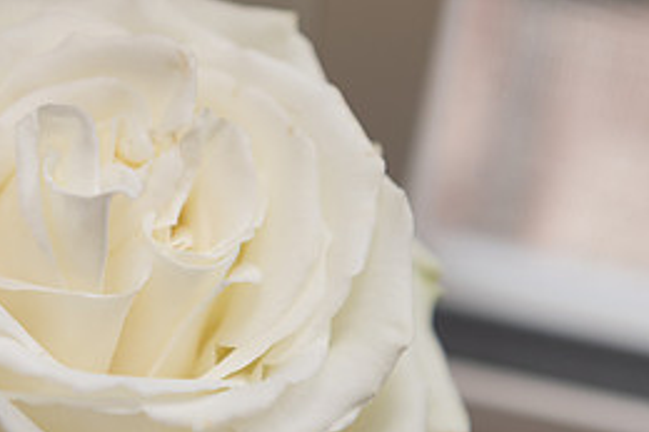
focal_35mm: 134
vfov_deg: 10.2
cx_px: 57
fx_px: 2414
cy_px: 181
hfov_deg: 15.1
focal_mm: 60
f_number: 4.5
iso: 100
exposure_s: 1/100
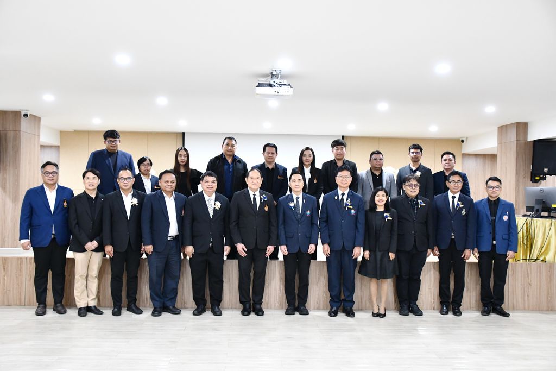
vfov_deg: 36.9
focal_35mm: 36
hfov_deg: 53.1
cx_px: 278
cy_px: 186
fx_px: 556
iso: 3200
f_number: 3.8
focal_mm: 24
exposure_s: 1/80
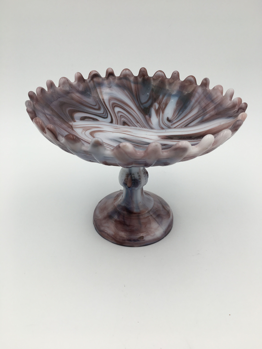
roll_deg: -0.3
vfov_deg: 61.7
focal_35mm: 29
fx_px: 293
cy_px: 174
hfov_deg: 48.2
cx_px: 131
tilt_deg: -30.7
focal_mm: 4.15
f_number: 2.2
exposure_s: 1/212
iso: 25
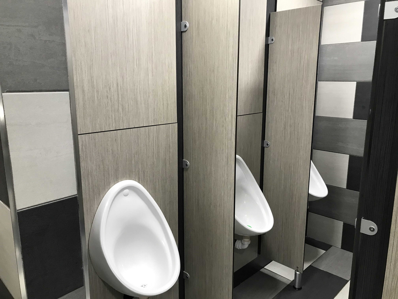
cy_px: 150
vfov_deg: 49.7
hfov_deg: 63.4
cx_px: 199
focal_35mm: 28
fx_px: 322
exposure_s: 1/25
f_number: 1.8
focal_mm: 3.99
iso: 40
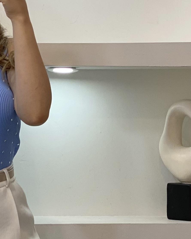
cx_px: -21
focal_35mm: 178
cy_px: 245
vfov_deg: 10.7
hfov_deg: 8.6
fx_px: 1258
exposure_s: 1/100
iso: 64
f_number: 2
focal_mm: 6
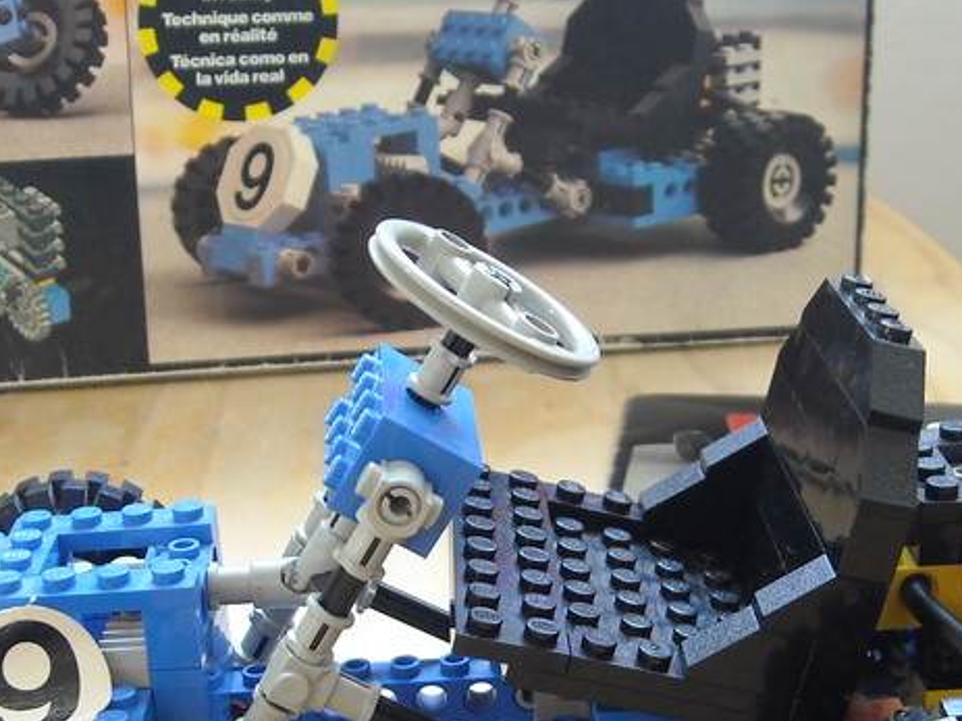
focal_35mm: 68
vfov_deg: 21.3
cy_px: 593
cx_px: 528
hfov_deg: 28.6
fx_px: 1889
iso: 168
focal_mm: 5.7
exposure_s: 1/60
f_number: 2.8
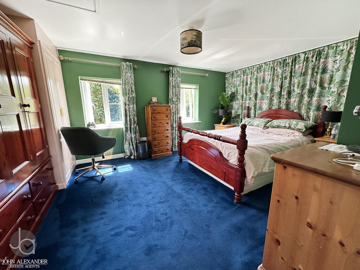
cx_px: 180
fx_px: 146
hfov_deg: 102.1
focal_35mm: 14
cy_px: 135
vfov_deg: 85.7
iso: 160
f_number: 2.2
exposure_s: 1/99
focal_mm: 2.22
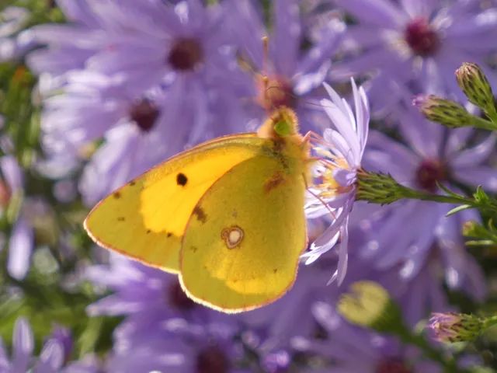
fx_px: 14013
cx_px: 248
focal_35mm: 976
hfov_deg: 2.0
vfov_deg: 1.5
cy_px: 186
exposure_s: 1/125
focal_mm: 174.8
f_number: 5.6
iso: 125
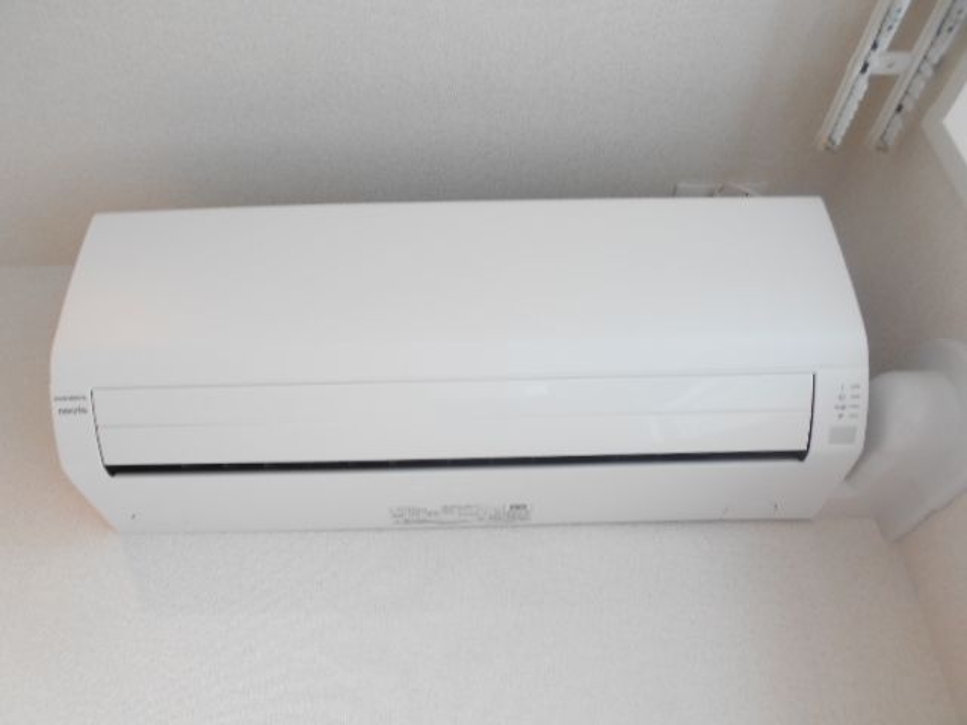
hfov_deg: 67.3
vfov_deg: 53.1
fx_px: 726
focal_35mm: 26
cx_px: 484
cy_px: 362
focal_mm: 4.6
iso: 80
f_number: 3.2
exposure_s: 1/30
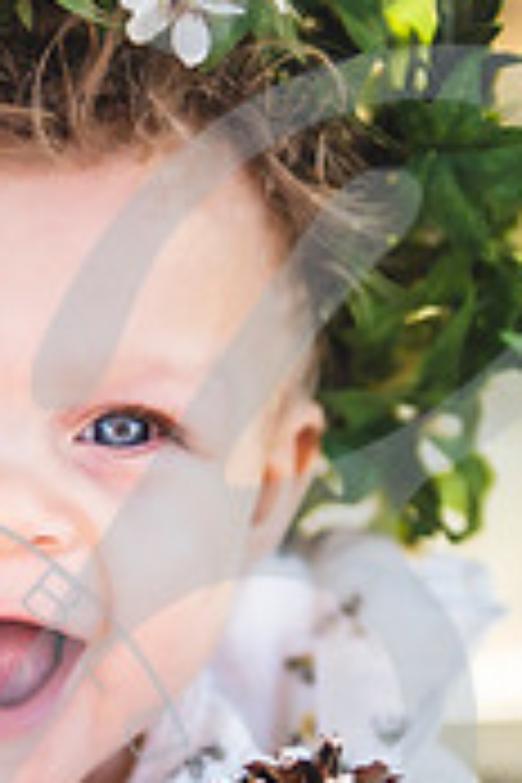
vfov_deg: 14.4
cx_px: 0
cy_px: 549
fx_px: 3088
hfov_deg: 9.6
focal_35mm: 142
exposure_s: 1/400
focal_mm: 55
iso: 200
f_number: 2.8
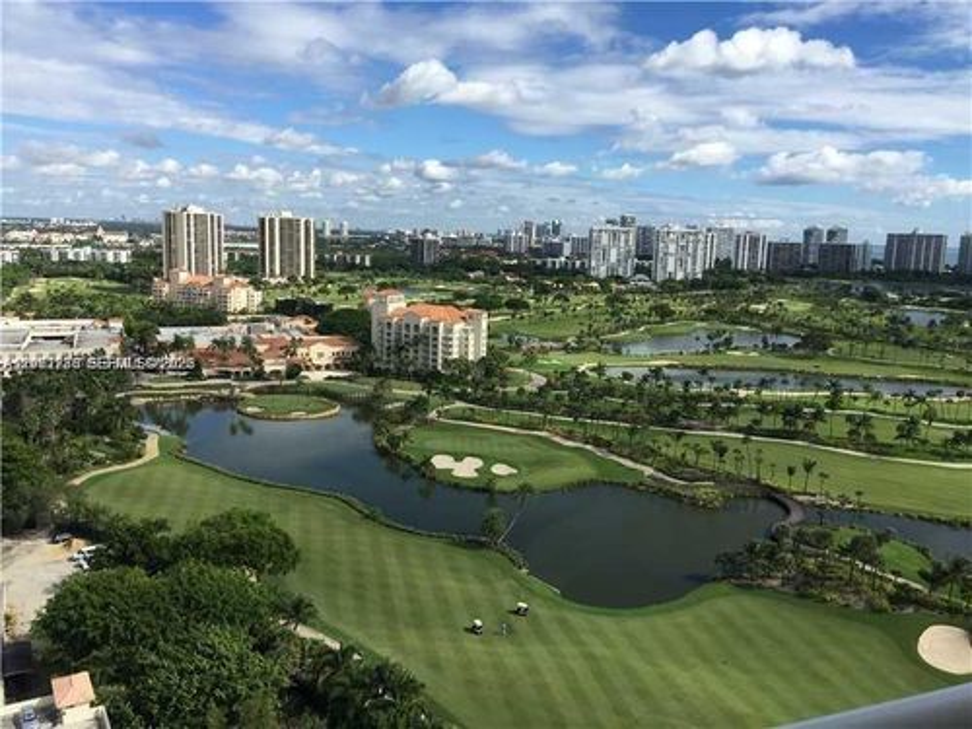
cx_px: 486
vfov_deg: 48.2
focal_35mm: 29
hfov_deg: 61.7
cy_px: 364
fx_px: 814
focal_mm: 4.15
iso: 32
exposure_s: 1/1883
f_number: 2.2
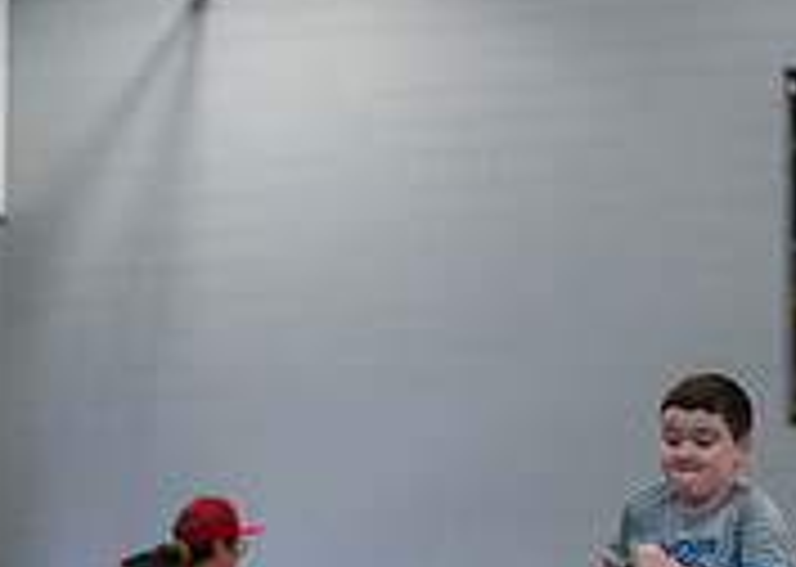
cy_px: 684
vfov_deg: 8.2
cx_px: 778
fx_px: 3929
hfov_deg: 11.5
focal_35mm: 174
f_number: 1.4
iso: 1000
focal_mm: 50
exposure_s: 1/1000
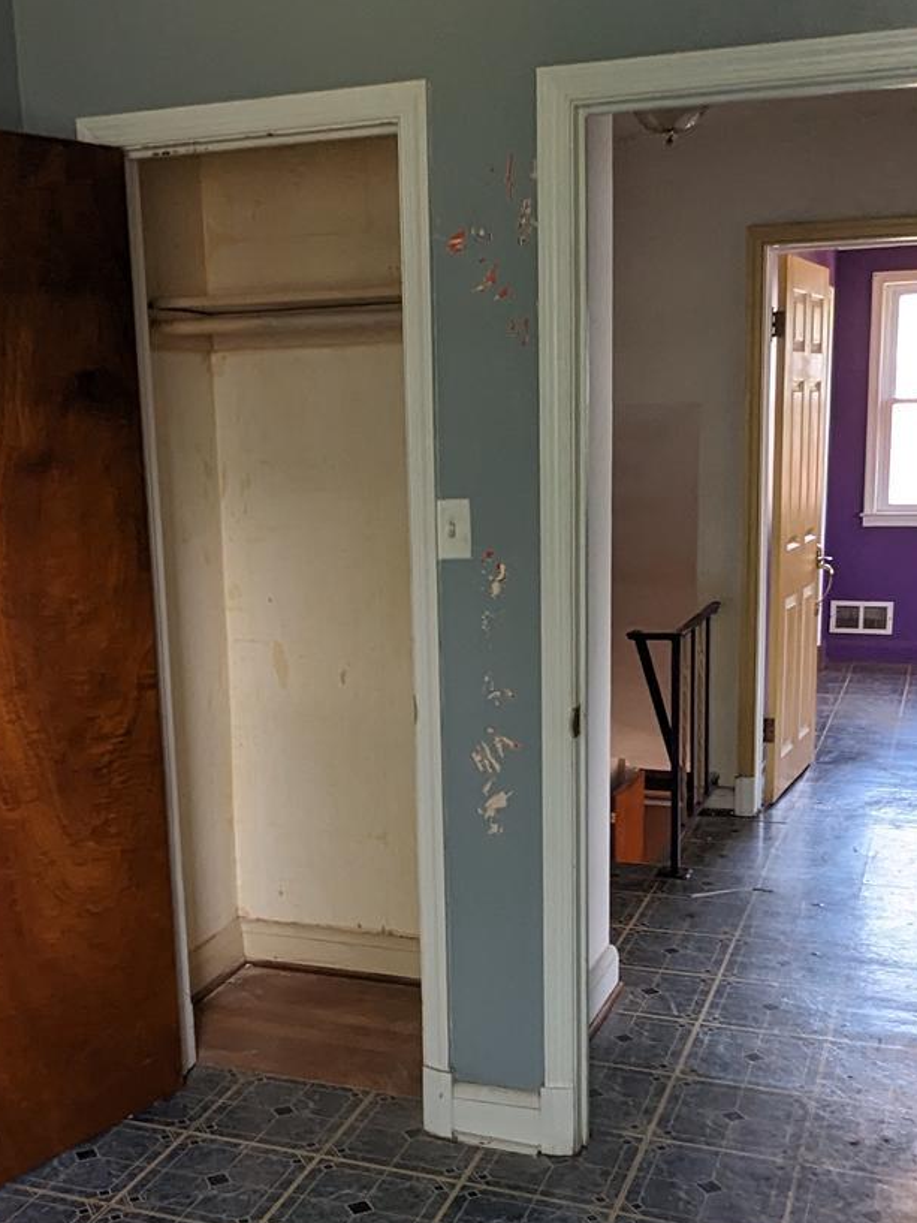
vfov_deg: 46.6
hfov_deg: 35.9
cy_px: 713
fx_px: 1412
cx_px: 380
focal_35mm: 40
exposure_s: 1/80
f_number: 2.2
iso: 185
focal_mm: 2.35
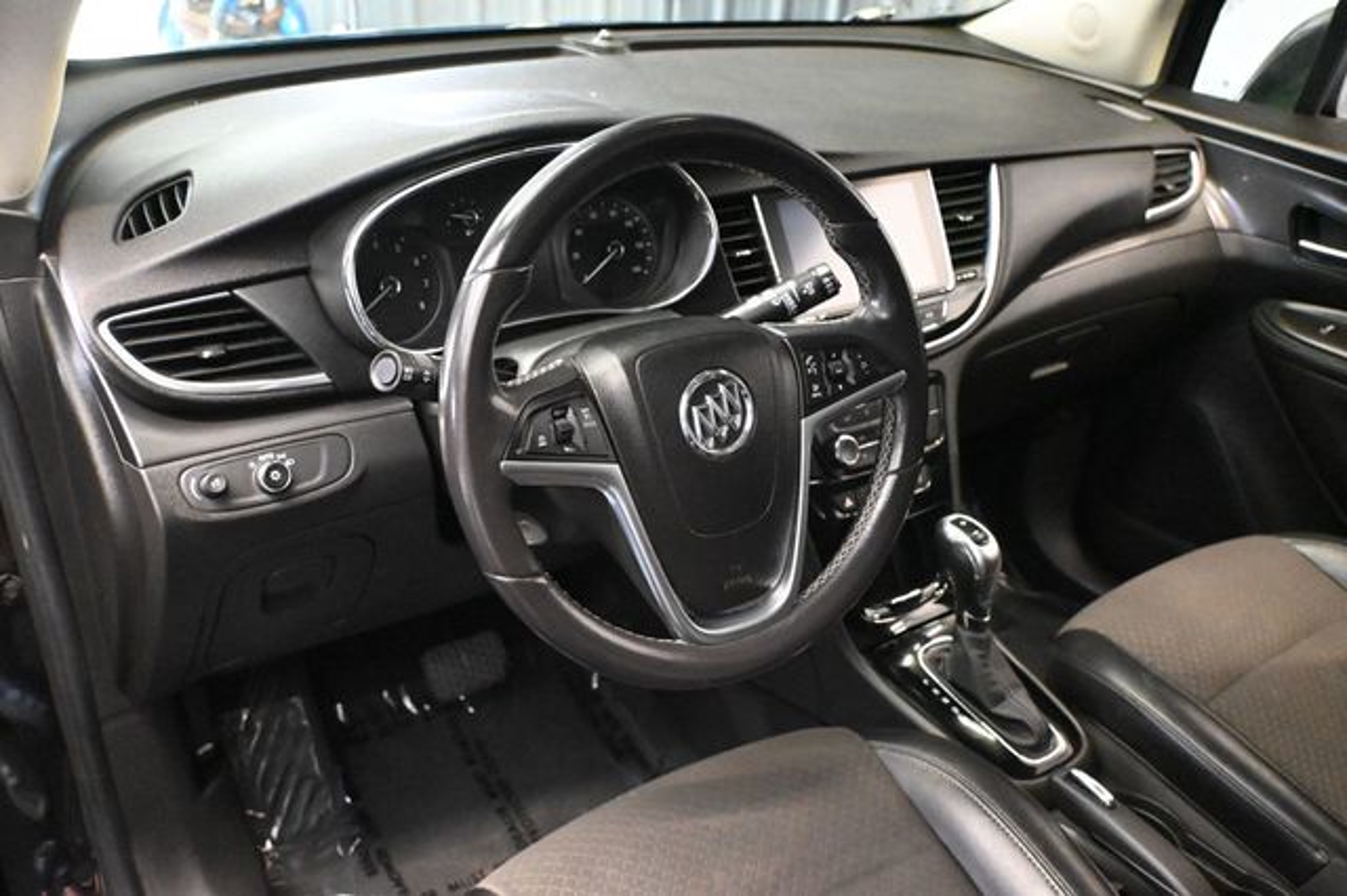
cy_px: 448
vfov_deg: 43.6
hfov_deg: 62.0
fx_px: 1122
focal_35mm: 30
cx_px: 674
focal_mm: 20
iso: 12800
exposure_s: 1/60
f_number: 3.8
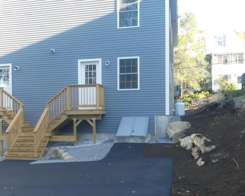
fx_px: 326
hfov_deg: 40.6
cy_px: 122
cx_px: 79
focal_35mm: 45
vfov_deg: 33.3
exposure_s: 1/60
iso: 100
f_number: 3.3
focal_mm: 4.3
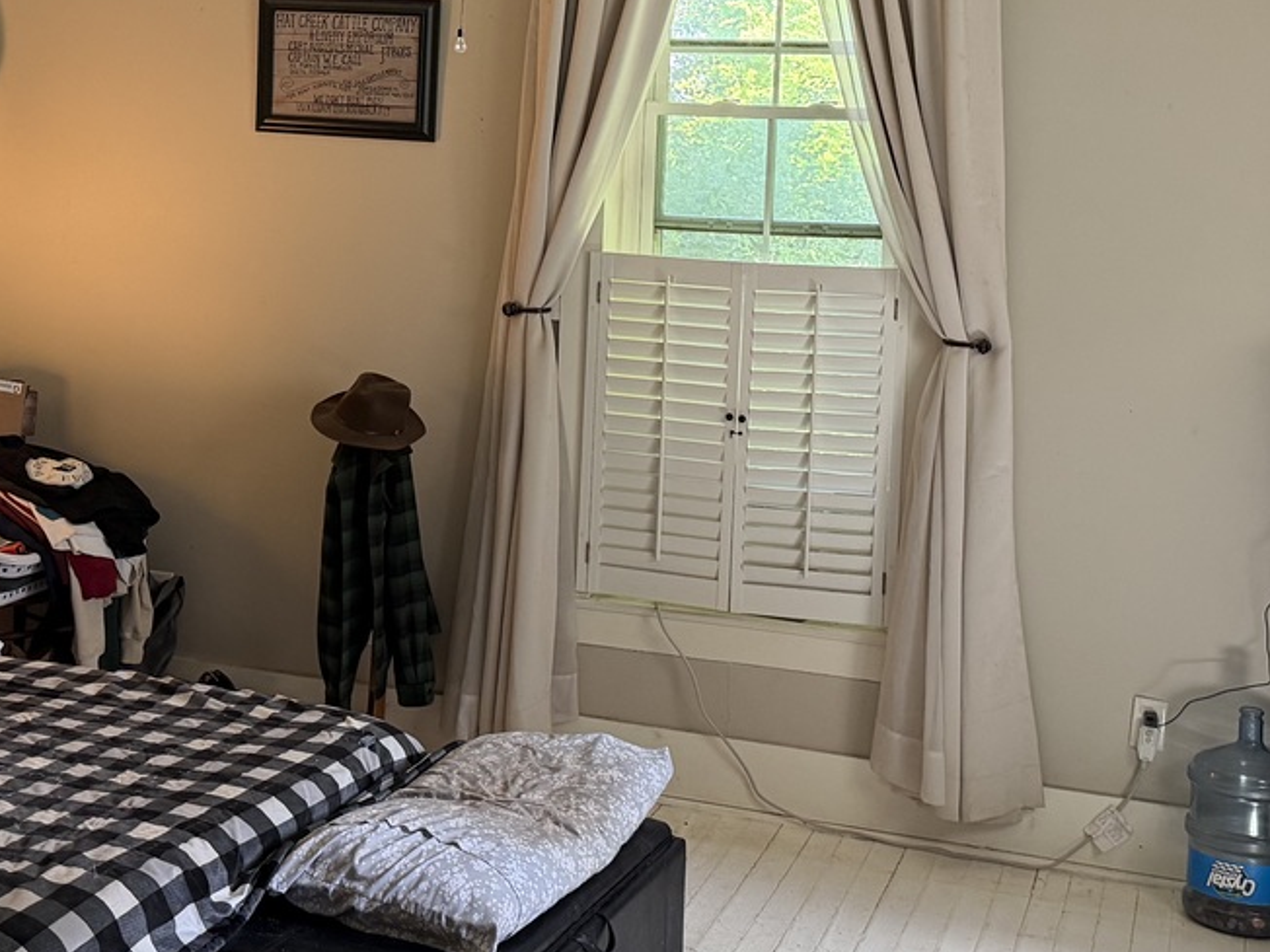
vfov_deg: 27.1
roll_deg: -2.0
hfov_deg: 36.1
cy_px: 236
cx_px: 530
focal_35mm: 53
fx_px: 1944
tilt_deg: -4.2
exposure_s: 1/60
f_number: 1.78
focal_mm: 6.76
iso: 250
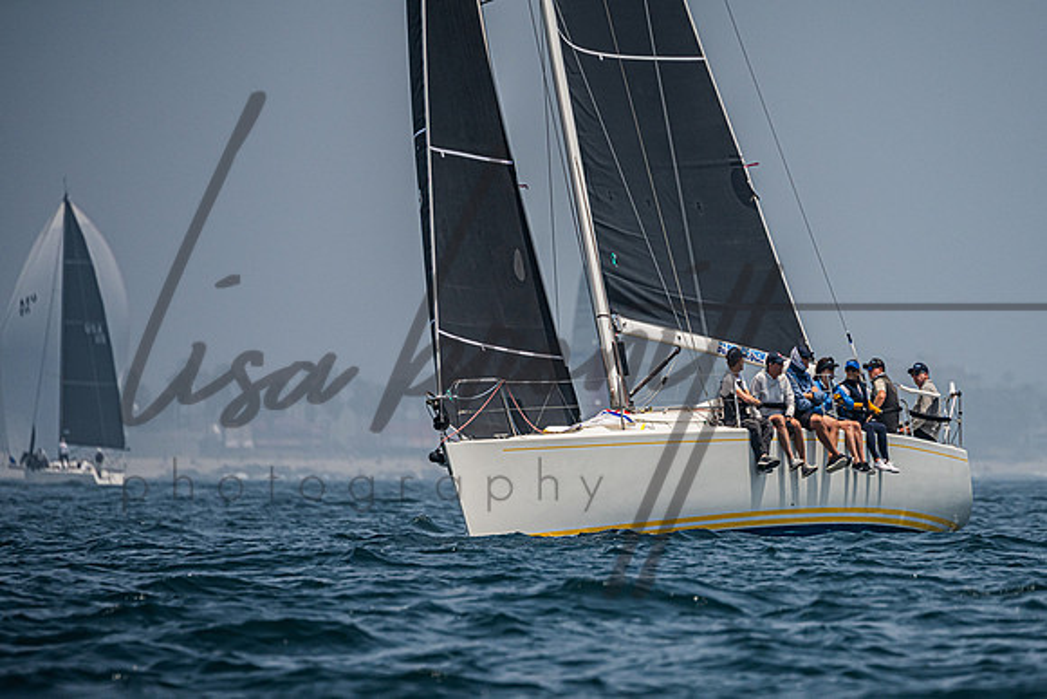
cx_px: 696
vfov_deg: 2.5
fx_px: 15739
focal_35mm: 541
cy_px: 438
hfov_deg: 3.8
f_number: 6.3
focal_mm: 400
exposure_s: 1/5000
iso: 400
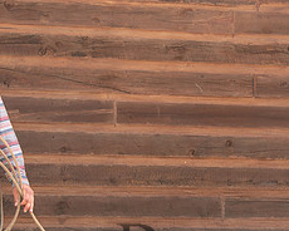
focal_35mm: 145
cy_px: 145
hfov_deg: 13.2
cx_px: 239
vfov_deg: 10.6
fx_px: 1240
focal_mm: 50
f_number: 5.6
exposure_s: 1/125
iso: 320
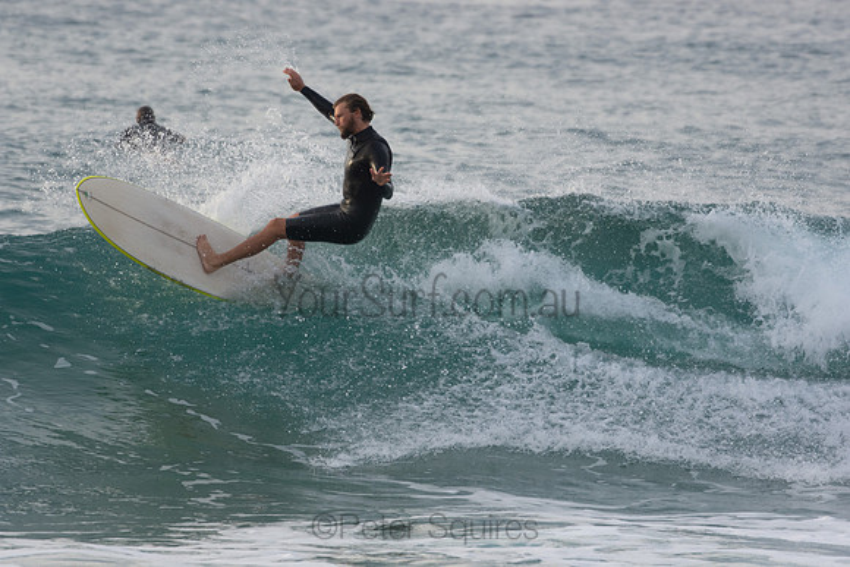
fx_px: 12752
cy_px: 284
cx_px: 425
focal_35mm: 540
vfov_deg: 2.5
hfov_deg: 3.8
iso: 720
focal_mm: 360
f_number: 5.6
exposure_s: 1/1600
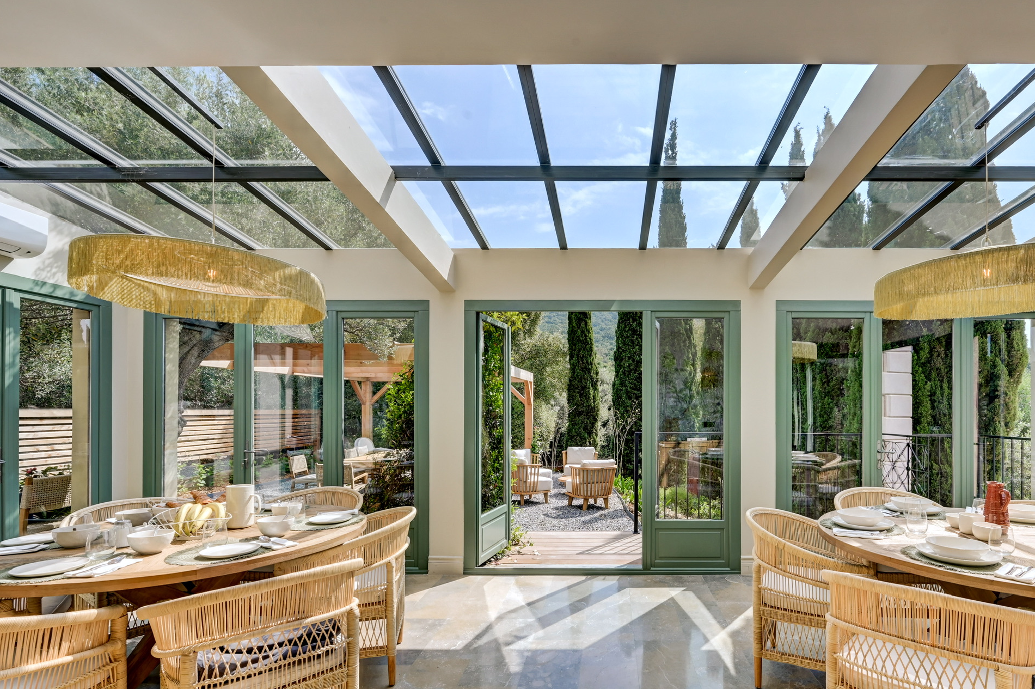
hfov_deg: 92.4
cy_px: 404
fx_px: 488
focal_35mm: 17
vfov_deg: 69.8
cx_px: 605
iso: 100
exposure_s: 1/200
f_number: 11
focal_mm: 14
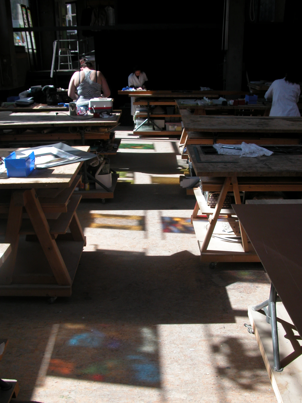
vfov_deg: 52.6
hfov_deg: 40.7
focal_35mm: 35
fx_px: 407
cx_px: 151
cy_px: 202
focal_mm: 8.9
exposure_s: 1/169
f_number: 5
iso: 100
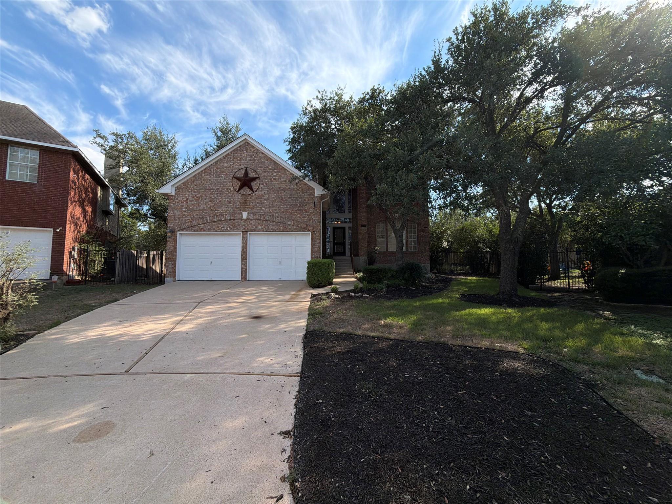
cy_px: 252
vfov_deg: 85.7
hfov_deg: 102.1
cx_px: 336
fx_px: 272
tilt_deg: +2.4
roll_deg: +0.8
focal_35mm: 14
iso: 20
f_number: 2.2
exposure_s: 1/789
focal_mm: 2.22
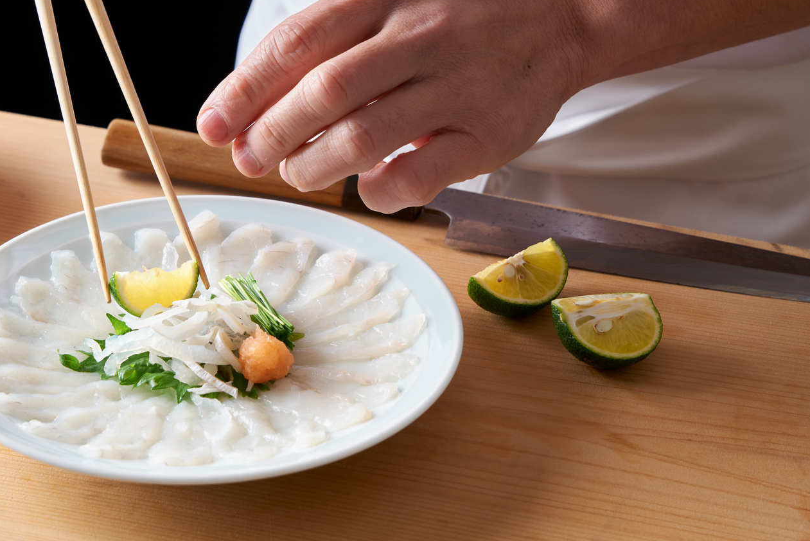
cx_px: 249
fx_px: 2498
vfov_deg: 12.3
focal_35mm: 111
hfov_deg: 18.4
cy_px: 142
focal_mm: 70
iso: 100
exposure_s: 1/125
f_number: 8
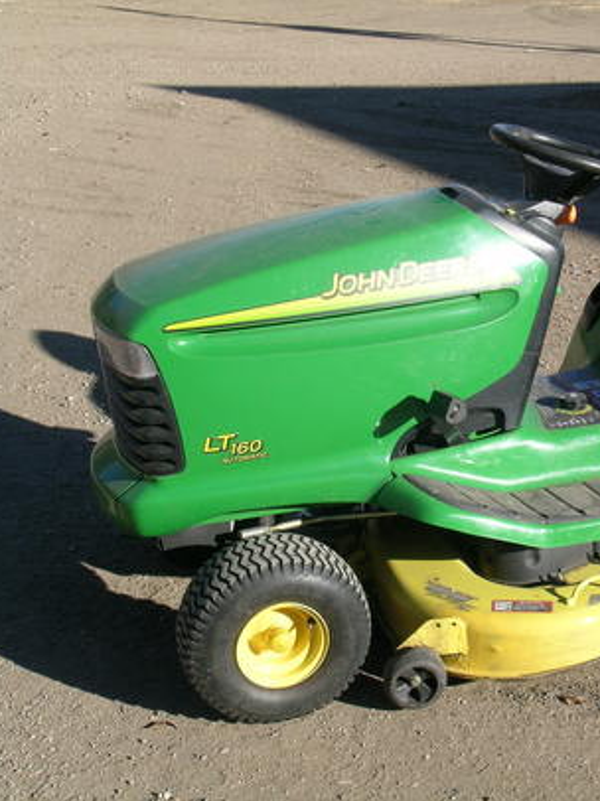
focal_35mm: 67
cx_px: 523
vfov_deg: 29.0
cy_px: 400
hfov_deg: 21.5
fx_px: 1550
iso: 50
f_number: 7.6
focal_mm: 10.3
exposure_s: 1/166
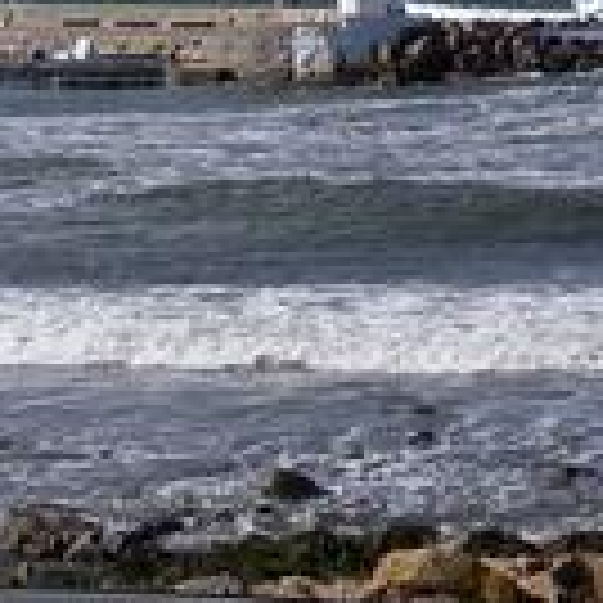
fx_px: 2720
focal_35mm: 138
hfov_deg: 11.8
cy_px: -18
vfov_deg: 12.5
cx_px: 1046
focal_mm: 6.3
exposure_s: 1/400
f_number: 6.6
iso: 80
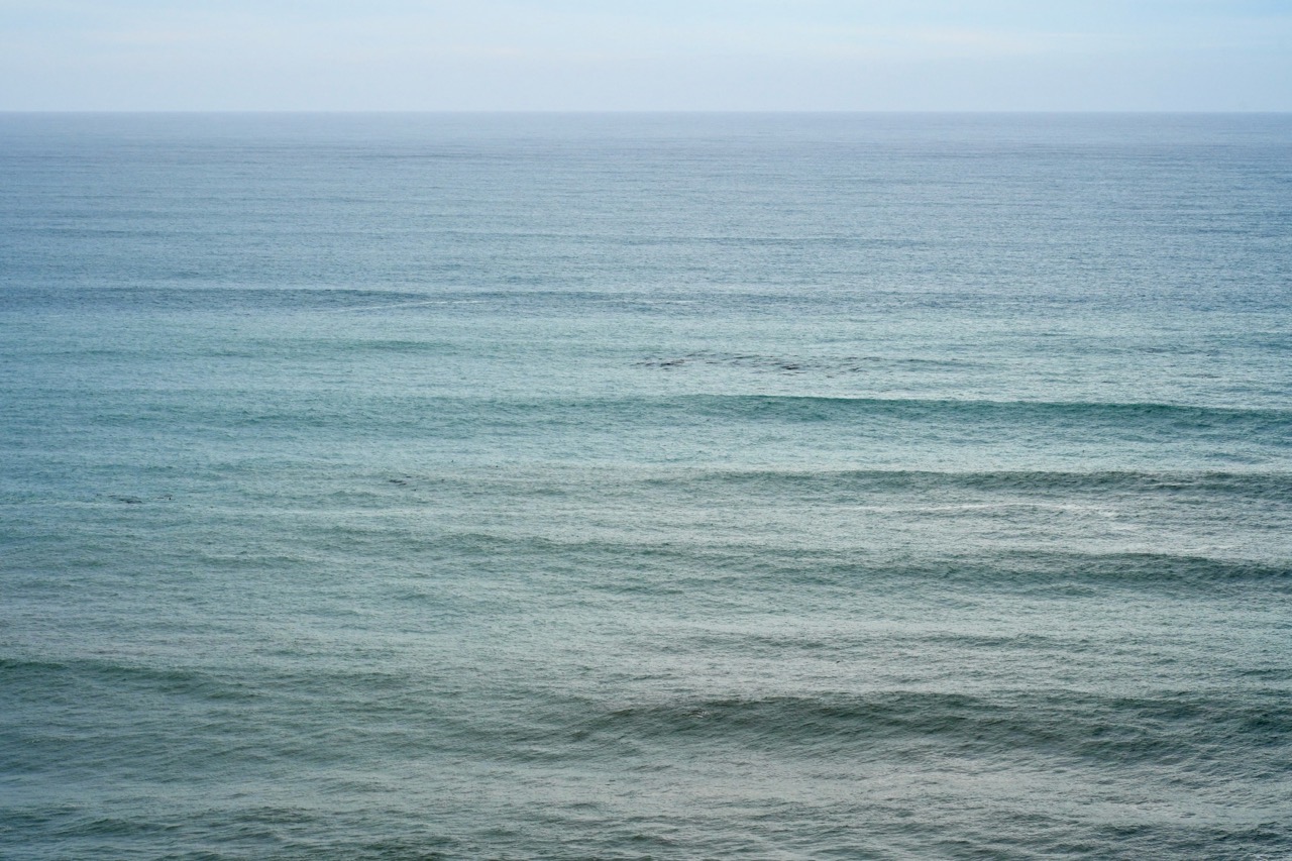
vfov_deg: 13.0
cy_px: 430
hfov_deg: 19.5
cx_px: 646
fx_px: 3768
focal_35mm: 105
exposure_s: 1/250
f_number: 11
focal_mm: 105
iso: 125
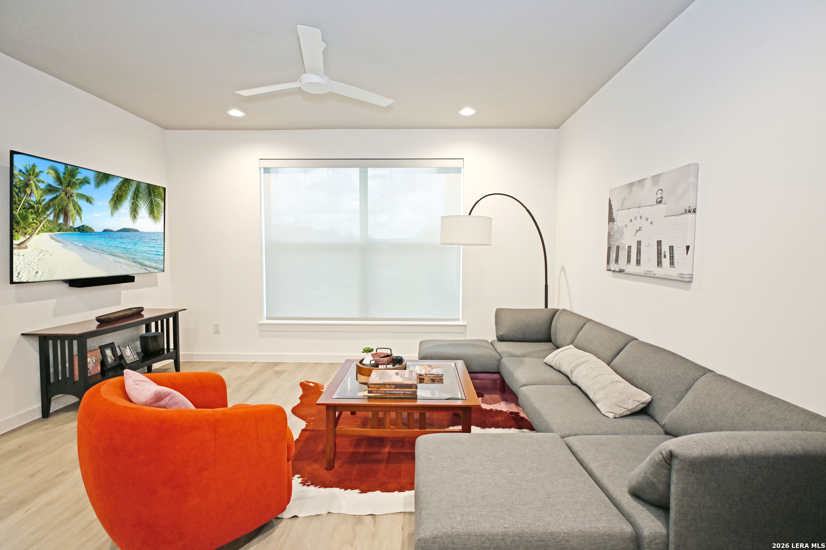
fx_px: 413
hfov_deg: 90.0
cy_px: 275
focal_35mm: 18
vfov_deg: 67.4
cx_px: 413
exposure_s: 1/20
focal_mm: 12
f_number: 3.5
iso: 180
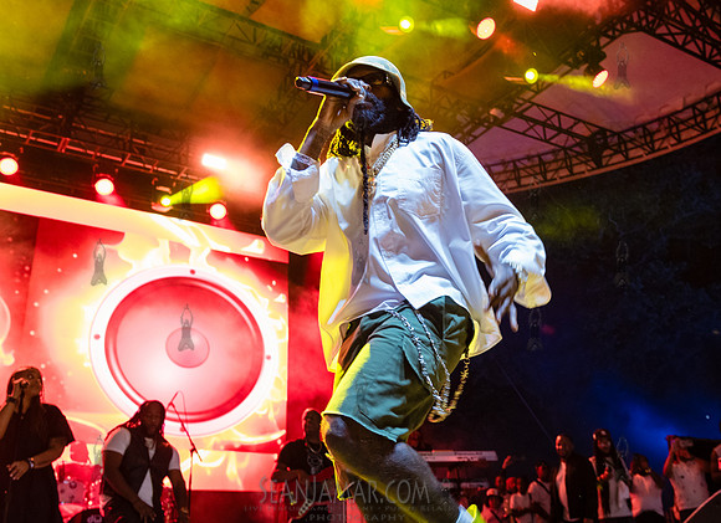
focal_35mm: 39
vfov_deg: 36.5
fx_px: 794
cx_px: 418
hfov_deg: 48.7
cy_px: 265
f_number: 3.5
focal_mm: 32
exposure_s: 1/200
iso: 3200
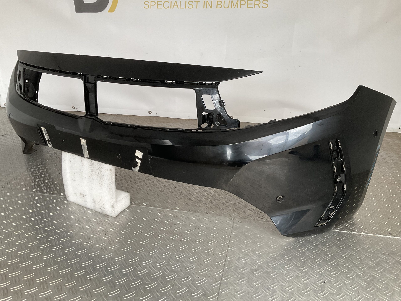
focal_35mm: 29
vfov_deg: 48.2
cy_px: 150
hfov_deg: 61.7
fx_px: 336
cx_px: 200
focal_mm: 3
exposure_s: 1/100
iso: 64
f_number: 1.8
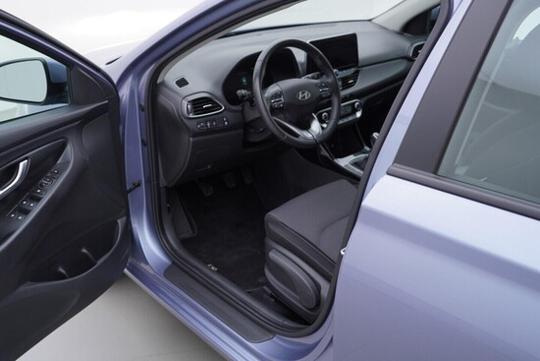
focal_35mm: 36
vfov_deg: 36.9
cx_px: 270
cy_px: 180
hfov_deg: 53.1
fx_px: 540
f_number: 3.5
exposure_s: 1/60
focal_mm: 24
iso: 125
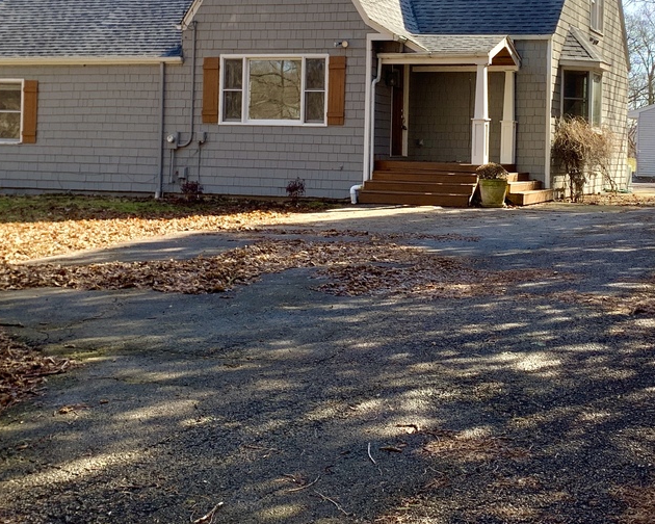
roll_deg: -0.8
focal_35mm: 58
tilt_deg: -0.9
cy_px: 141
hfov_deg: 32.3
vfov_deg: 26.0
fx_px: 1124
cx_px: 419
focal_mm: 4.25
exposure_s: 1/643
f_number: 1.8
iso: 25
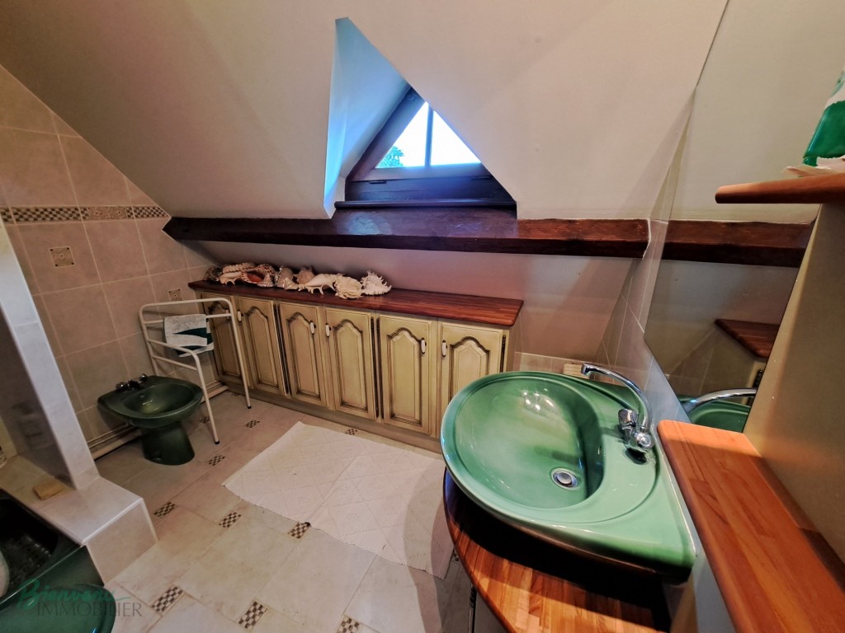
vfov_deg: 89.9
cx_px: 422
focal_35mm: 13
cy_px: 316
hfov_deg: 106.2
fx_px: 317
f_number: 2.2
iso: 200
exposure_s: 1/30
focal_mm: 1.74
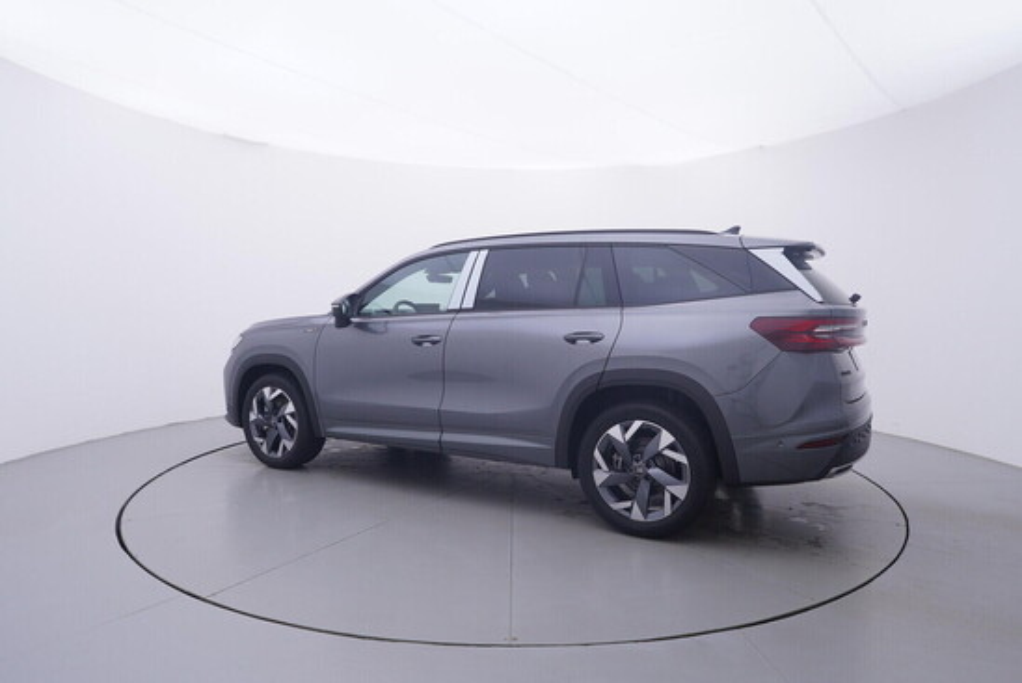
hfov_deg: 77.3
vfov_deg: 56.2
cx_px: 511
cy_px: 342
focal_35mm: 22
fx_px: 639
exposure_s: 1/80
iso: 200
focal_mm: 15
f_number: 5
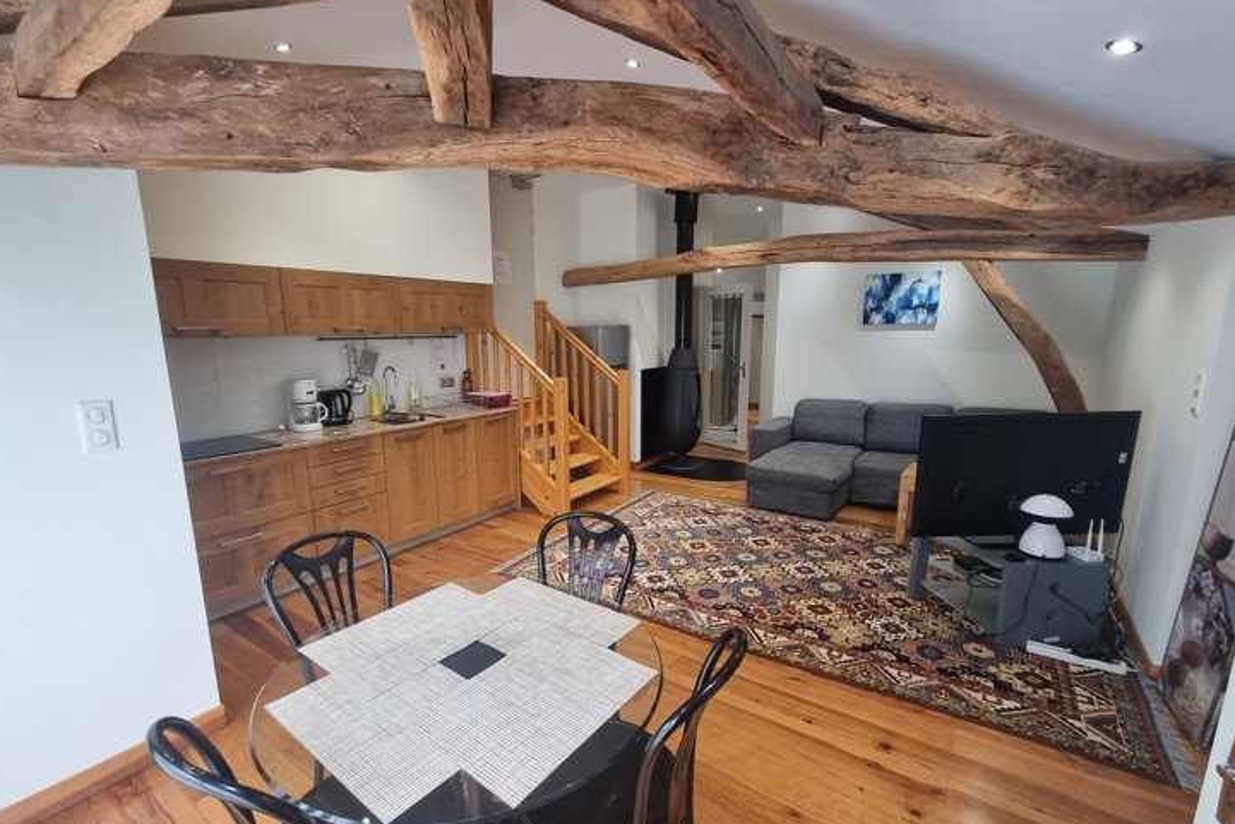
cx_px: 594
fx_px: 515
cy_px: 444
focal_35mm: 15
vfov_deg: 77.2
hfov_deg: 100.3
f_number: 2.2
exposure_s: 1/50
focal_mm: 2.2
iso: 160
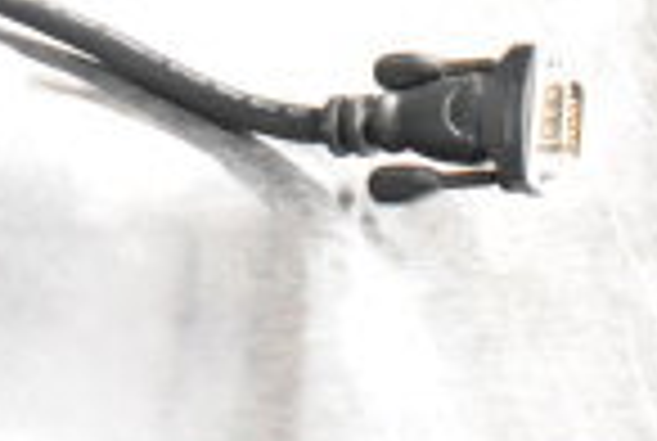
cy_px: -421
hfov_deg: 12.6
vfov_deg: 8.7
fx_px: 2743
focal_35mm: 150
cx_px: -459
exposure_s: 1/40
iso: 10000
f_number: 3.8
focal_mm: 24
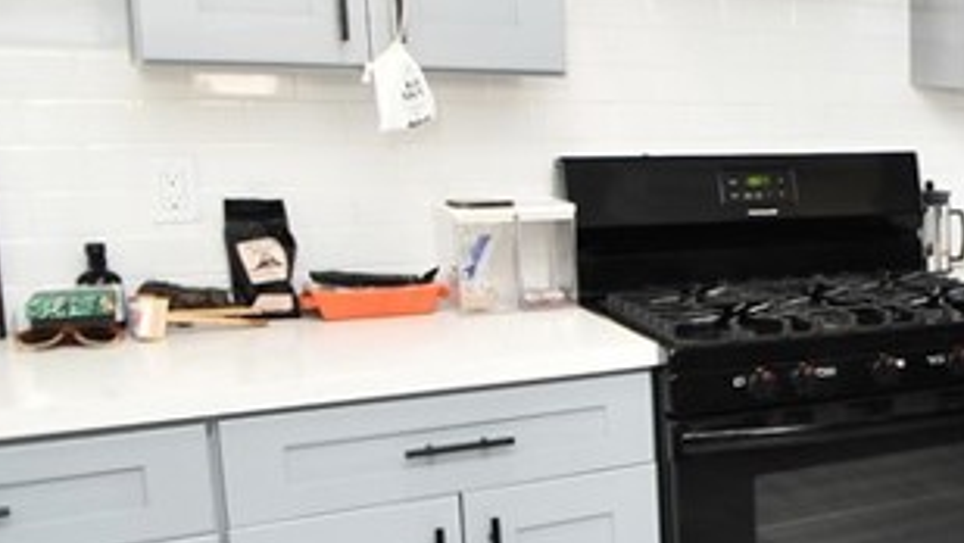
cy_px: 342
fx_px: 1330
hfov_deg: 30.2
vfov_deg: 23.0
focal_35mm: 52
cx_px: 1298
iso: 400
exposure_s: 1/60
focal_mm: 10
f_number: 4
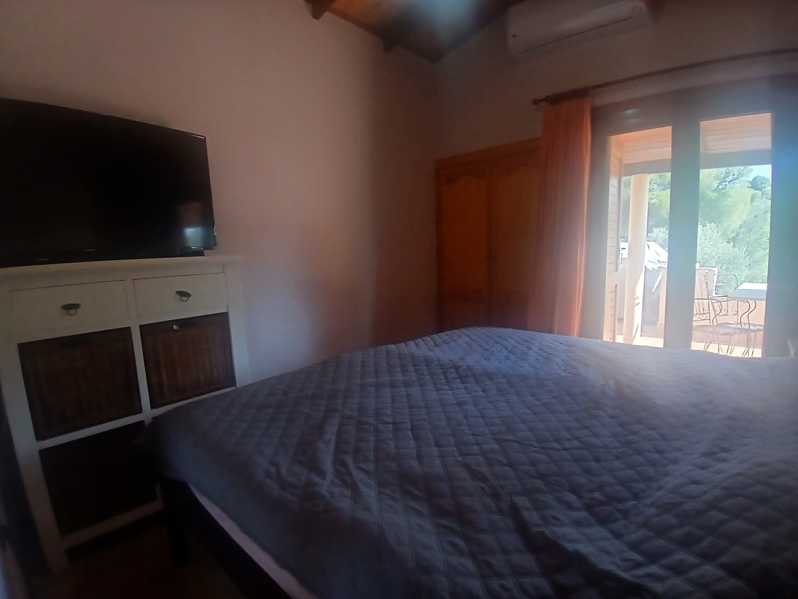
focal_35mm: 17
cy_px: 300
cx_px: 399
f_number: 2.2
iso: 125
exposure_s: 1/60
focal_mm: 1.4
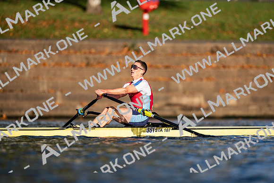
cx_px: 137
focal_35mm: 600
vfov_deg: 2.3
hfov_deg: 3.4
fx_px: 4570
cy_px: 92
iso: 110
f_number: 4
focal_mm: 600
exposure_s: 1/2500
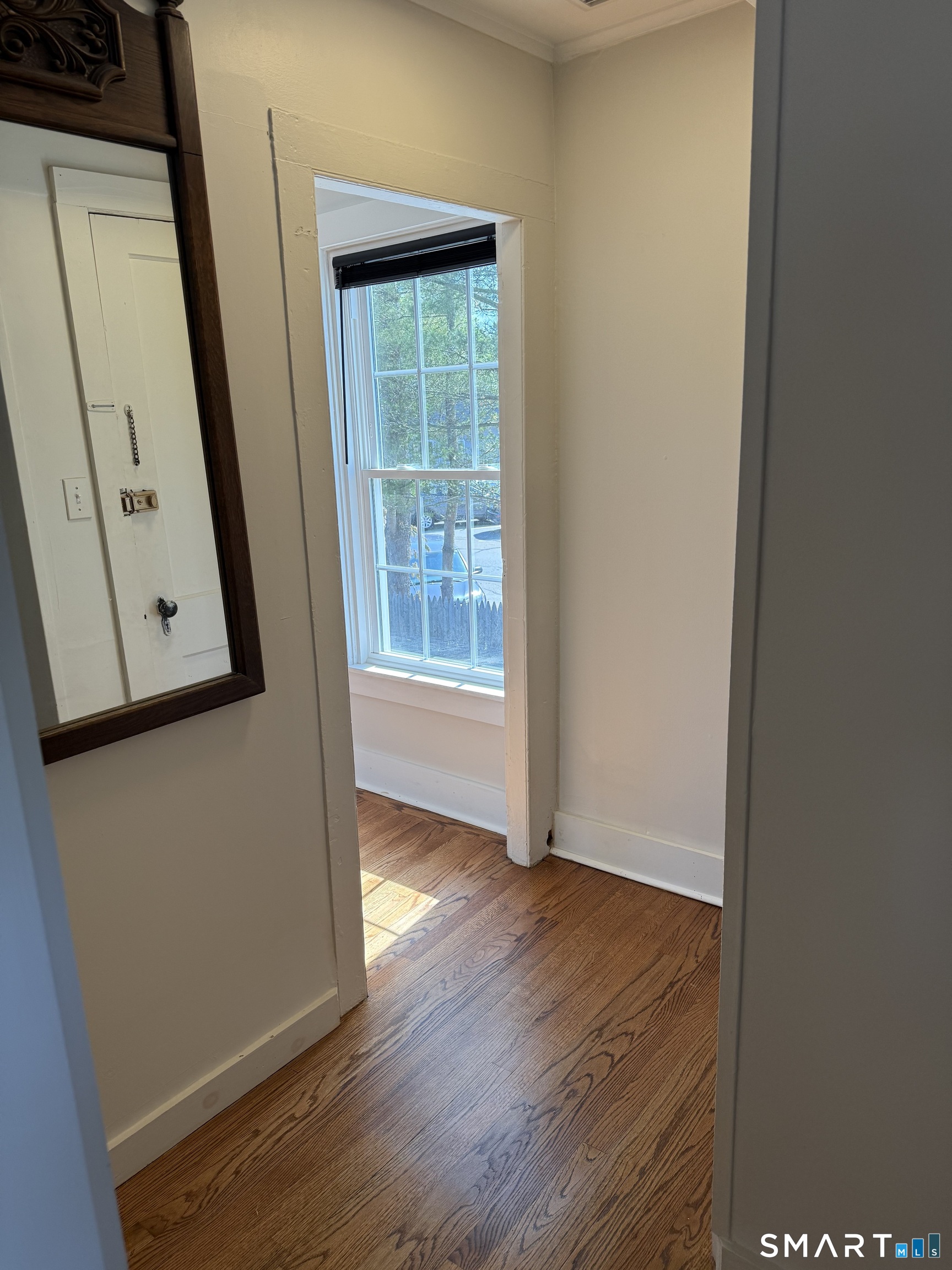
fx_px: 880
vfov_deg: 71.6
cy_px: 635
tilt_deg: -14.0
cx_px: 476
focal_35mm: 24
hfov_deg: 56.8
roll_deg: +2.4
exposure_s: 1/374
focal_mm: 6.76
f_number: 1.78
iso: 100
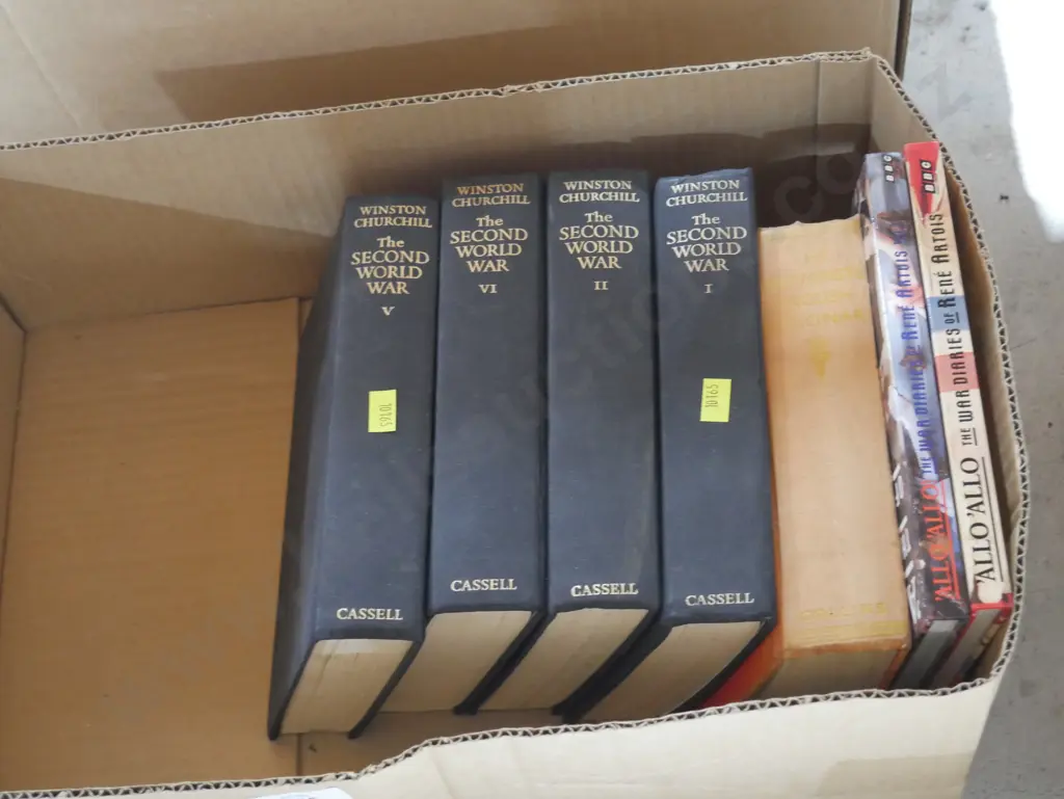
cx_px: 532
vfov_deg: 24.4
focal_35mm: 60
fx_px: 1845
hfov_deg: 32.2
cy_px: 400
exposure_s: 1/10
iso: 3200
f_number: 5.4
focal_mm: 30
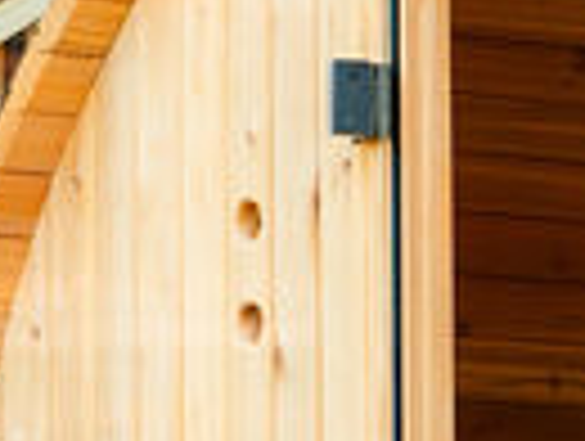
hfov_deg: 4.5
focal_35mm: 438
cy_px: 659
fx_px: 7416
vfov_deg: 3.4
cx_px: 184
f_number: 2.8
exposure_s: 1/640
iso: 400
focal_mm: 58
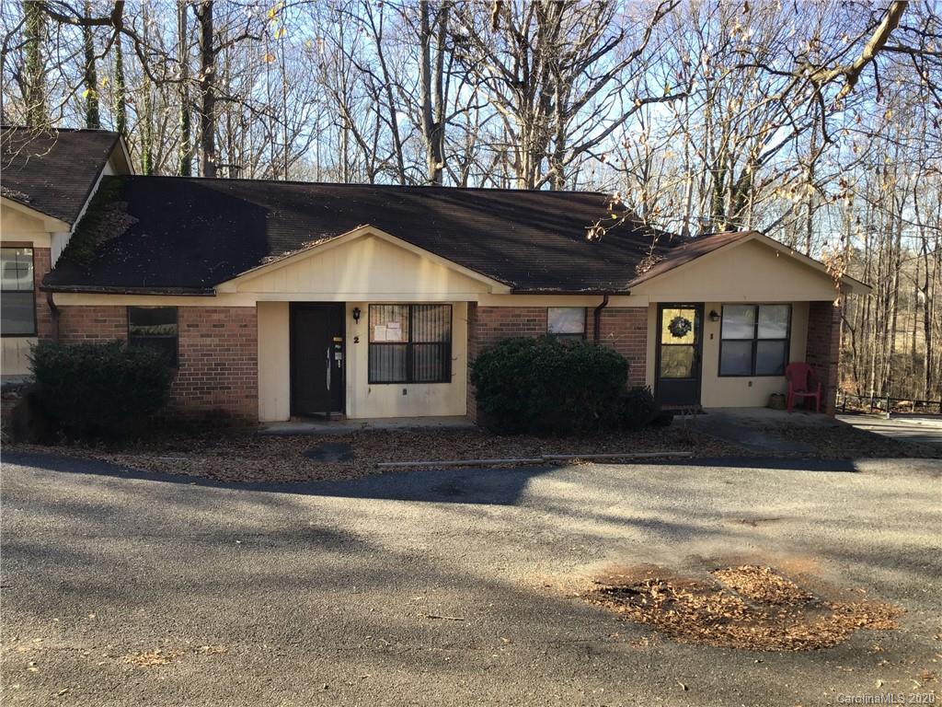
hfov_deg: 58.4
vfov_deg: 45.4
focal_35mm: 31
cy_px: 354
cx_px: 471
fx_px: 844
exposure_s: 1/220
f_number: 2.4
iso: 25
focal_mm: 3.3
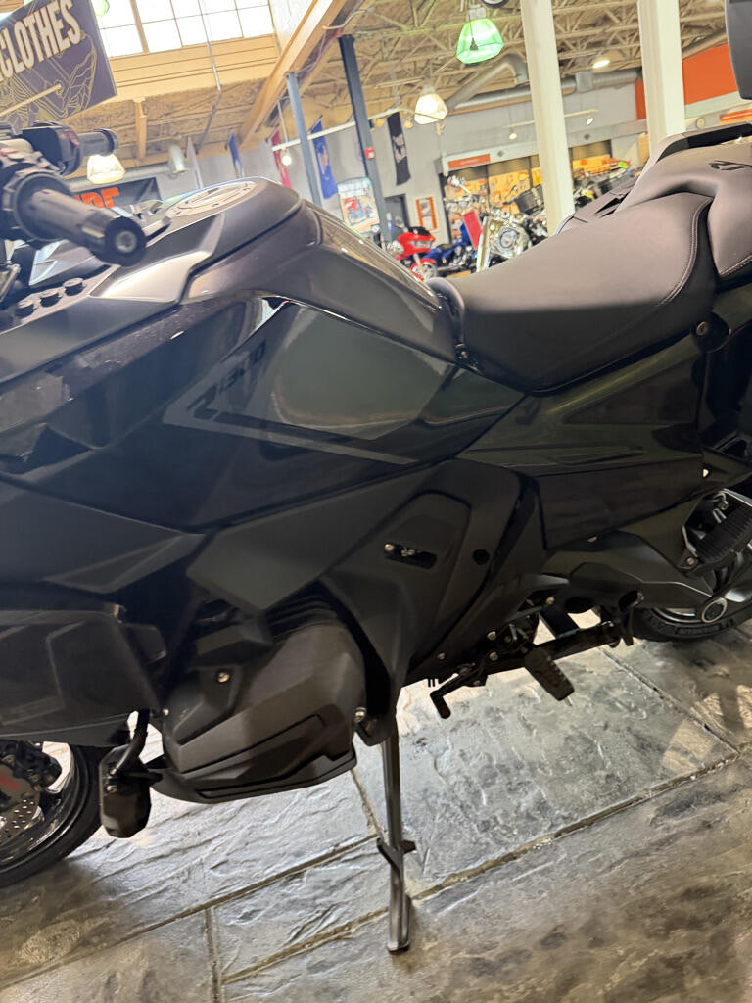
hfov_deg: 56.8
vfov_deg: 71.6
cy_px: 502
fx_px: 695
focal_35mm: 24
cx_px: 376
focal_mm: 6.76
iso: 400
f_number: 1.78
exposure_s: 1/60
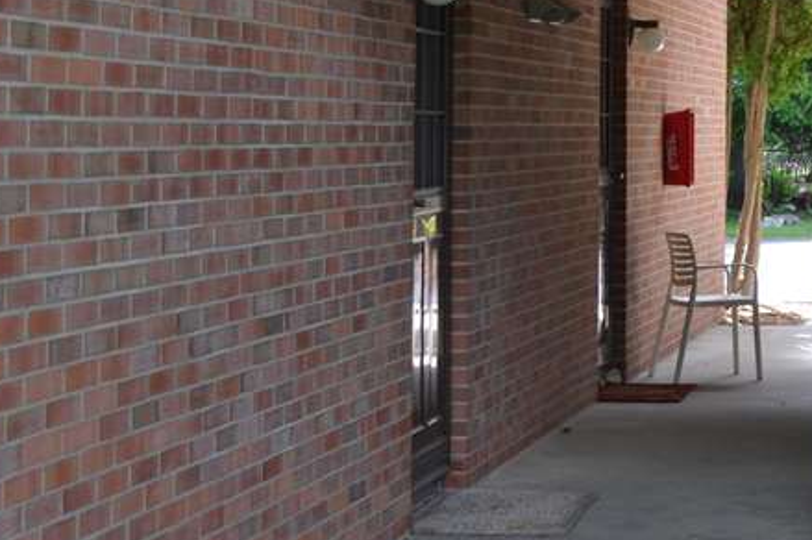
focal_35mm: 105
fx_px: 2366
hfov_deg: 18.2
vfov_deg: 12.8
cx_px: 1038
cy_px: -62
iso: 280
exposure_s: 1/125
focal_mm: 24
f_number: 5.6
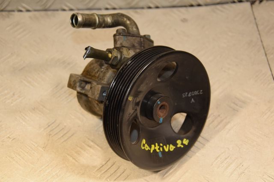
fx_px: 548
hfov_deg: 28.1
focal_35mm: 72
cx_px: 137
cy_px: 91
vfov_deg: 18.9
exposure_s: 1/200
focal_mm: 48
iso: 800
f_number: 4.8
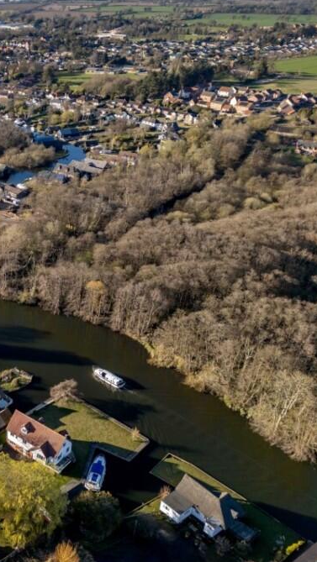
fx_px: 597
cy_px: 275
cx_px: -62
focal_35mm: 40
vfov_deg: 50.5
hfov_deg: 26.5
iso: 100
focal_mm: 6.72
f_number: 1.7
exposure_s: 1/50
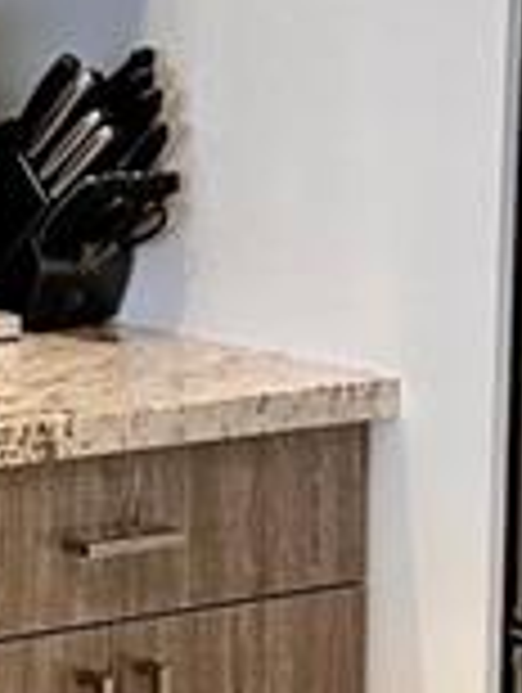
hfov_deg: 7.6
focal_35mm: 187
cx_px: -562
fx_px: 3750
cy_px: 166
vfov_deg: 10.5
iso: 200
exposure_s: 1/120
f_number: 1.78
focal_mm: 6.86
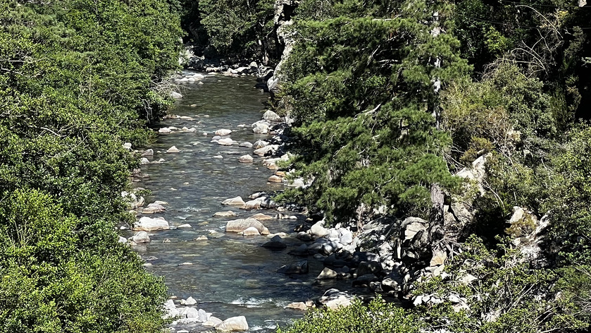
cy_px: -50
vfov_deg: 7.5
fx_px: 2507
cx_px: 360
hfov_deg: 13.4
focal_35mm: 160
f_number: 2.8
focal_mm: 9
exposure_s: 1/359
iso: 32
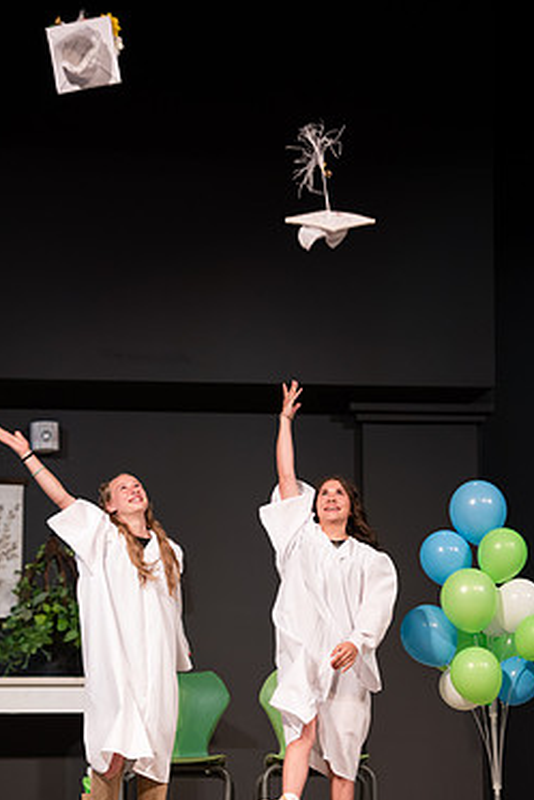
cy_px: 476
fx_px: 3112
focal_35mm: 140
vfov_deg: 14.6
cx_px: 247
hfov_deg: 9.8
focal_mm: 116
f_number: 2.8
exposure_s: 1/250
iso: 800
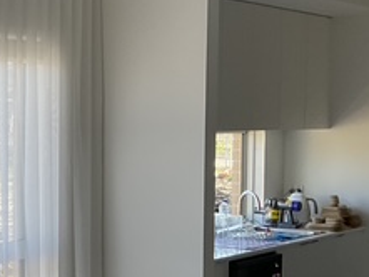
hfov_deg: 20.8
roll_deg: +1.0
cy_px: 190
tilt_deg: -3.9
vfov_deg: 17.5
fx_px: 896
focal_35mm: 84
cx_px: -132
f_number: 1.8
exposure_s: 1/210
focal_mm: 3
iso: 16
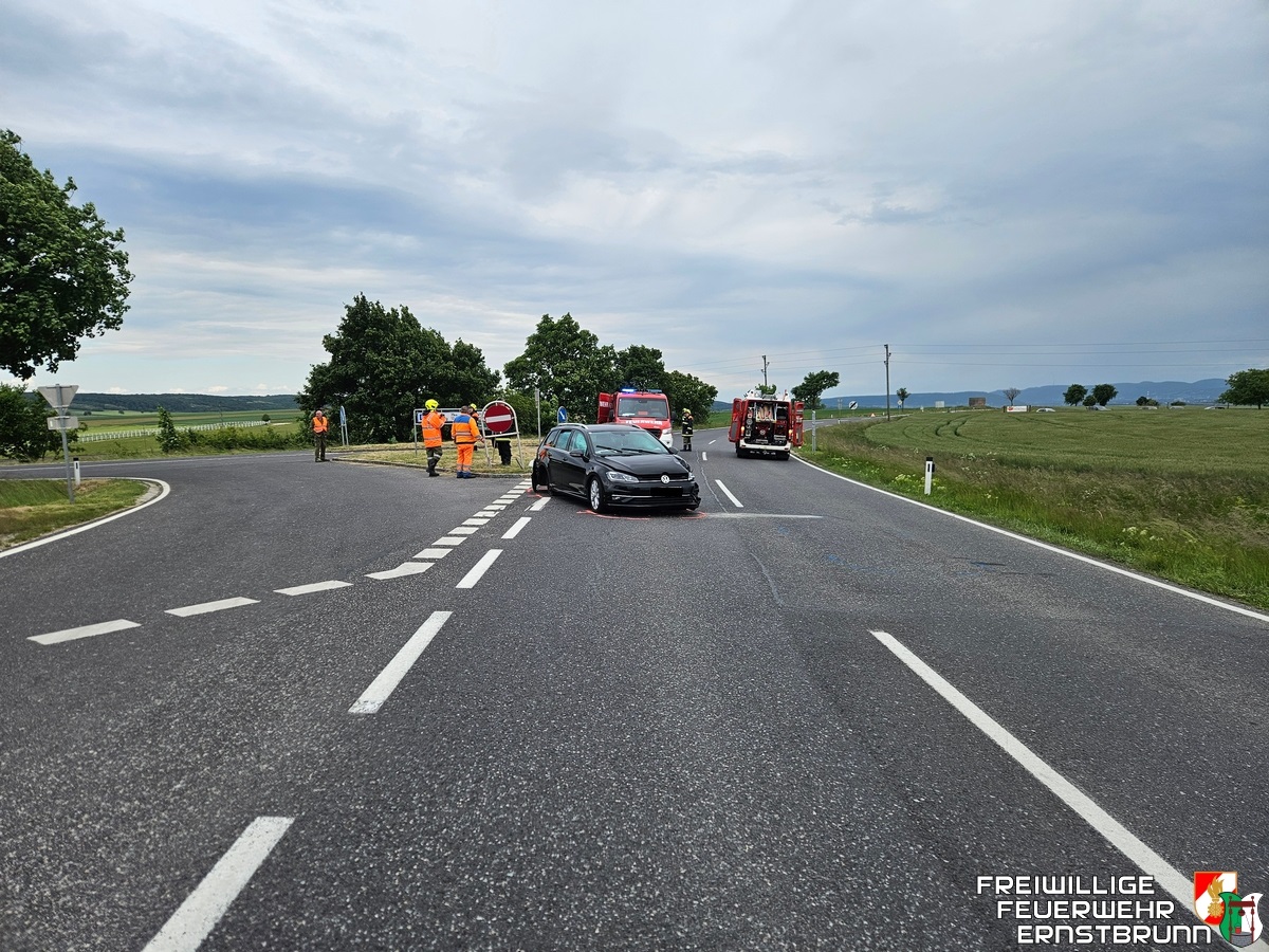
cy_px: 476
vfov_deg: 58.9
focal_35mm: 23
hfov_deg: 73.9
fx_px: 843
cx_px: 634
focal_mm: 5.4
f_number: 1.8
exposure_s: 1/1542
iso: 32
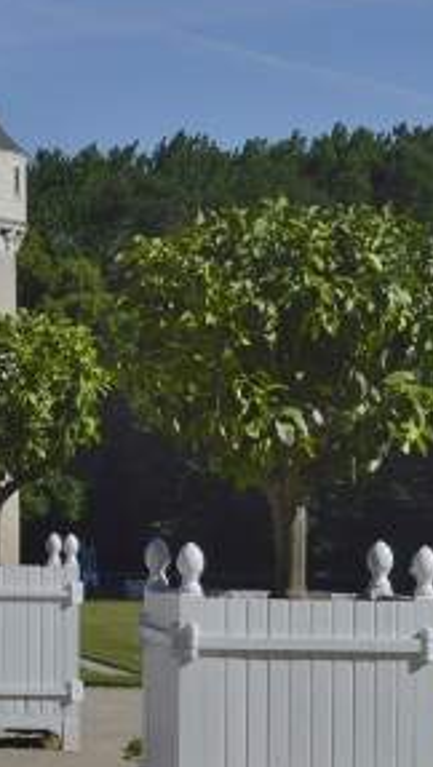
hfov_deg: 6.1
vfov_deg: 11.0
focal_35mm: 196
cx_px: -438
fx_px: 3987
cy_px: 277
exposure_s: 1/500
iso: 100
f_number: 10
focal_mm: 35
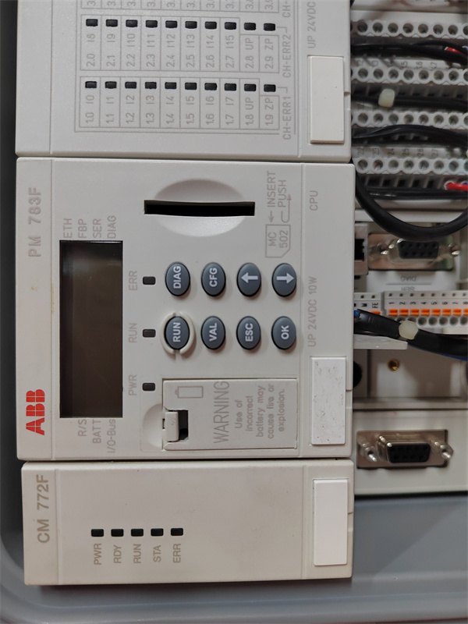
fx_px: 415
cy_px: 312
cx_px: 234
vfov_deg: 73.9
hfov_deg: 58.9
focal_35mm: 23
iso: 2244
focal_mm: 5.52
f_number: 1.9
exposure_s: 1/100
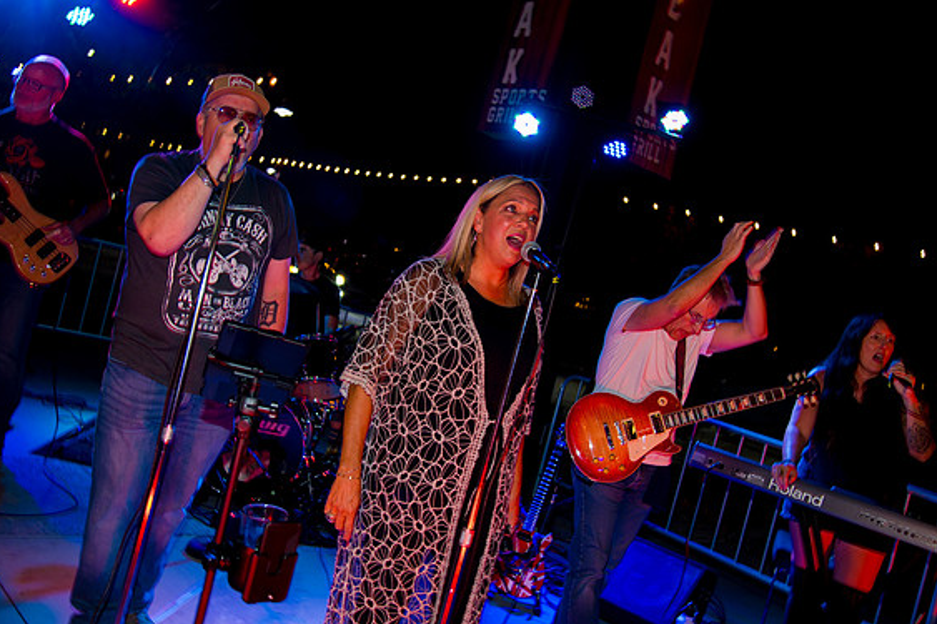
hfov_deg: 54.4
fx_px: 911
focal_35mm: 35
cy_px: 308
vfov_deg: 37.8
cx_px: 461
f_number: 4
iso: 3200
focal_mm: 34
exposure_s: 1/80
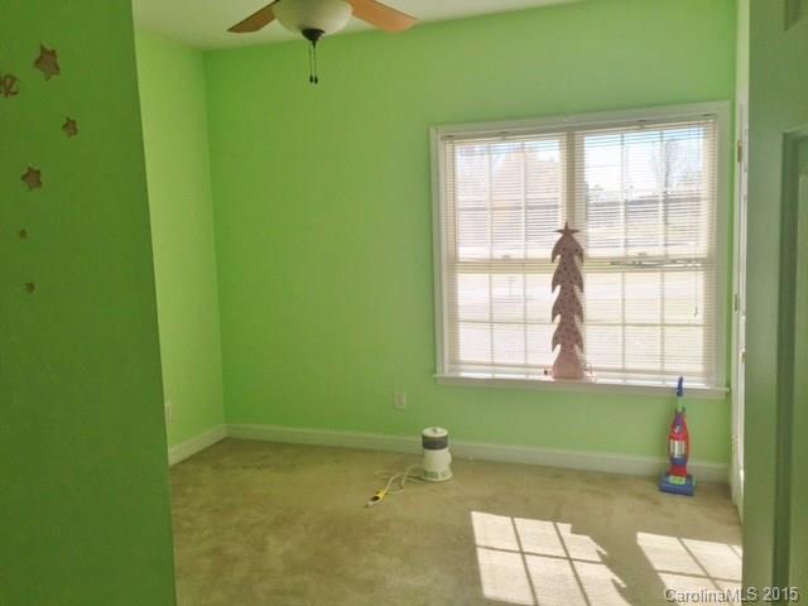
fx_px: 677
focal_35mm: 29
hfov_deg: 61.7
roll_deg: +1.9
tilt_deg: -6.4
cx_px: 404
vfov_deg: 48.2
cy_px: 303
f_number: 2.2
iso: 32
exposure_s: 1/534
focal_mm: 4.15
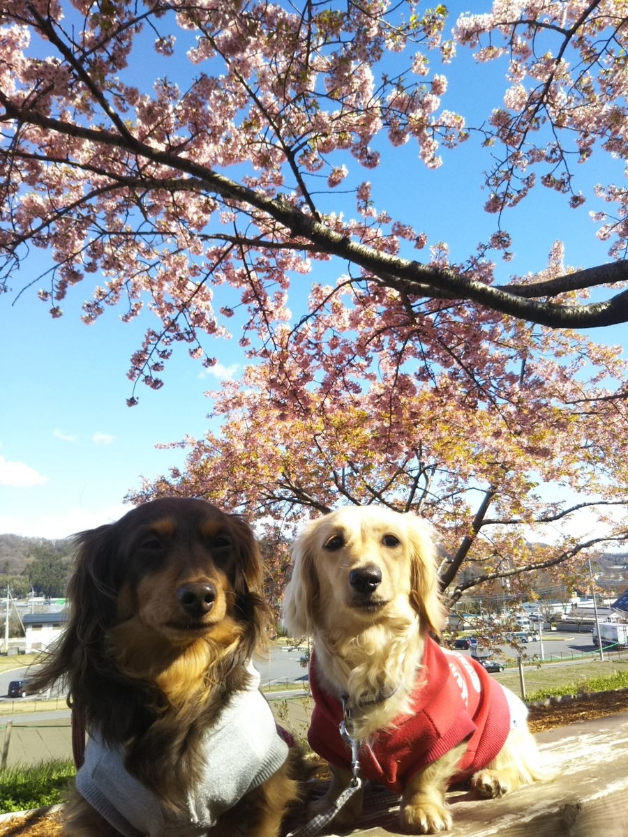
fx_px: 726
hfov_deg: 46.8
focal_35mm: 30
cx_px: 314
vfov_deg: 60.0
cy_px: 418
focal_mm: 4
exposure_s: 1/471
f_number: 2.2
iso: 25
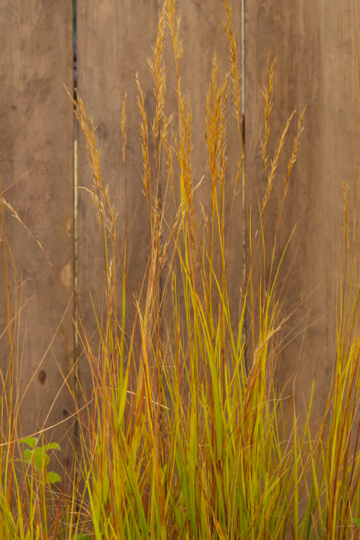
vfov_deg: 24.6
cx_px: 180
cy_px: 270
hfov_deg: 16.6
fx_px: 1237
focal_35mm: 82
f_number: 10
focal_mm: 55
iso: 2000
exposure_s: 1/400
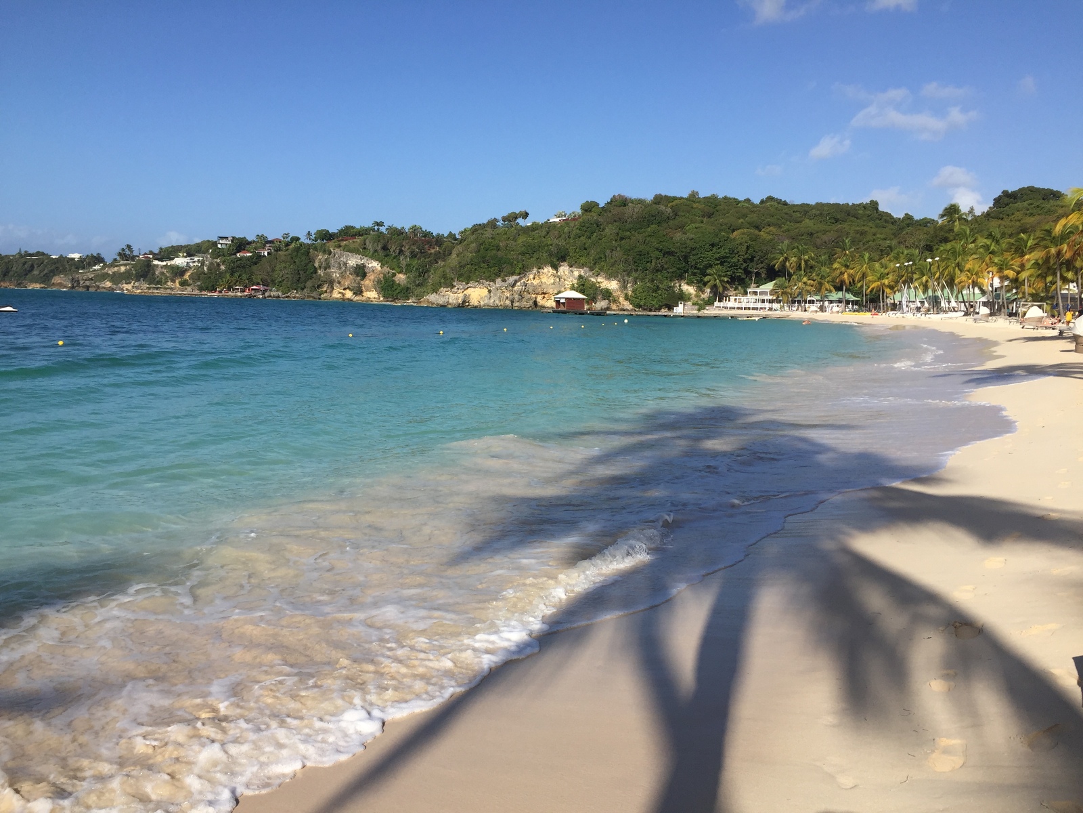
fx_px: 907
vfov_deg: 48.2
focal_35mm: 29
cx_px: 542
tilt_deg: -7.6
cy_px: 406
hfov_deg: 61.7
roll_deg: -2.4
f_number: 2.2
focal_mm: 4.15
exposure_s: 1/2825
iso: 32
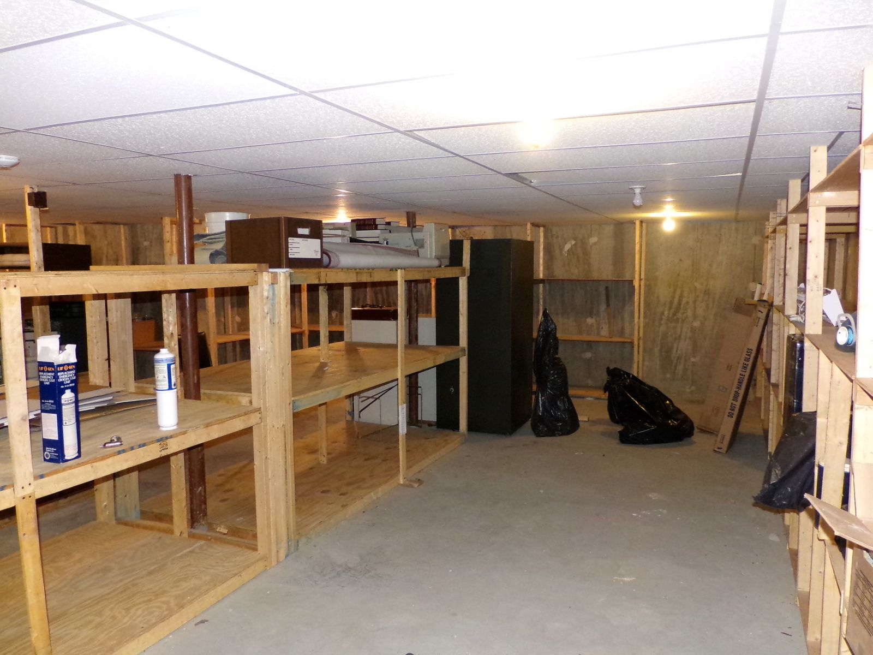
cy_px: 328
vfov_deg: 53.1
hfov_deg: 67.3
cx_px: 436
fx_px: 656
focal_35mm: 26
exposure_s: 1/34
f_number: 3.2
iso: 400
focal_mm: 4.7
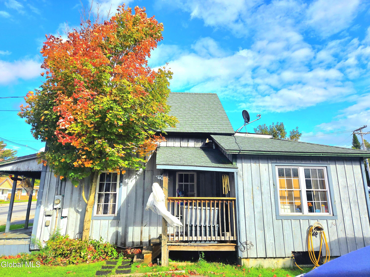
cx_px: 185
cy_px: 138
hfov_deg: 73.9
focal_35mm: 23
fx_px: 246
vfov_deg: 58.9
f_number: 1.8
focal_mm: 5.4
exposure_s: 1/3333
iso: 50
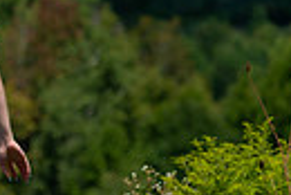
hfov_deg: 3.2
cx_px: -38
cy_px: -27
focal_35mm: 639
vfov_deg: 2.2
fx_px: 5171
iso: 160
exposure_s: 1/640
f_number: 8
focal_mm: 185
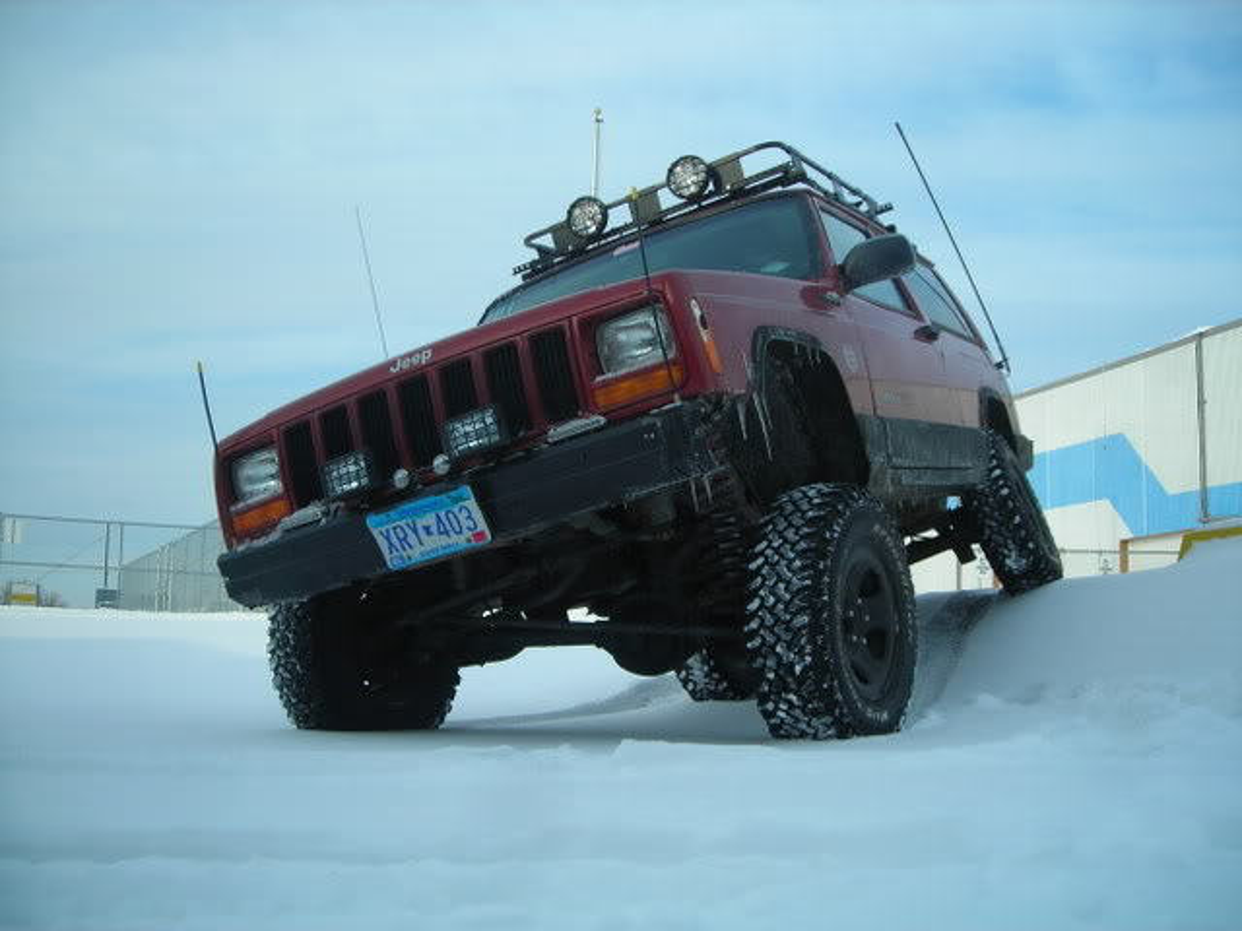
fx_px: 1363
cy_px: 466
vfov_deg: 37.7
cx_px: 621
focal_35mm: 38
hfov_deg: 49.0
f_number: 3.2
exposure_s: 1/420
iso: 50
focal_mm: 6.3
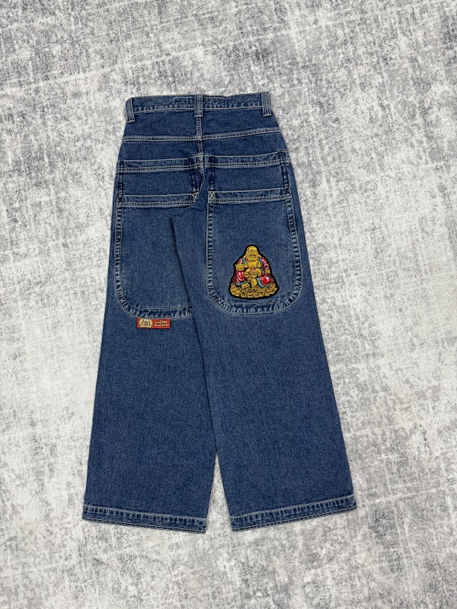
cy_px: 304
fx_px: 422
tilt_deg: -86.5
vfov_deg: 71.6
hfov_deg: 56.8
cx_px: 228
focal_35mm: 24
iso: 160
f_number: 1.78
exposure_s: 1/100
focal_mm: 6.76
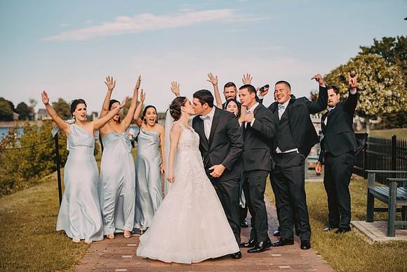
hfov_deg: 28.8
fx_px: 792
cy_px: 136
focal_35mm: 70
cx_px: 204
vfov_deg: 19.5
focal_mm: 70
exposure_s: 1/4000
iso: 500
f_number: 2.8
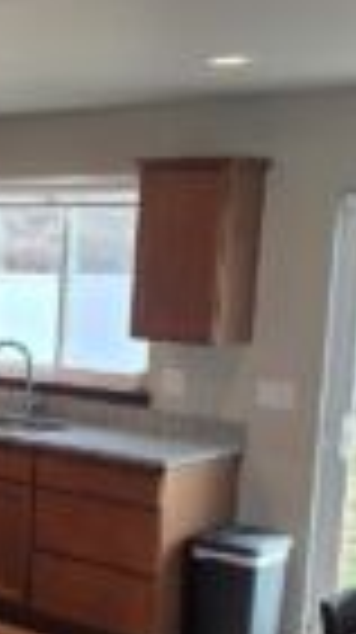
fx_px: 1195
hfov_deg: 15.6
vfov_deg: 29.6
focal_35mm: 71
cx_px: -180
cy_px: 400
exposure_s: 1/180
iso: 64
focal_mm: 6.3
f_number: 1.7
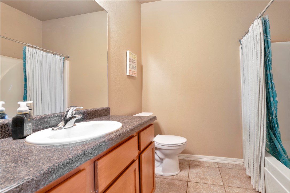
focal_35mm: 16
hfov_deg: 96.7
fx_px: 129
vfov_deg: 73.7
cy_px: 96
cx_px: 145
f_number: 7.1
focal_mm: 16
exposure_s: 2.5
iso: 80
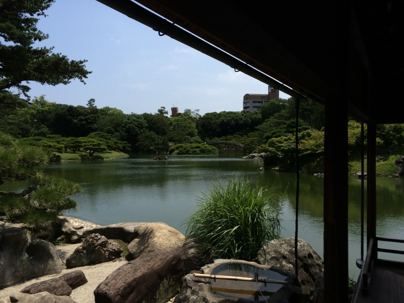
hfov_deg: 61.7
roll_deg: +0.4
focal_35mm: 29
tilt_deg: -2.7
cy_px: 152
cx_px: 202
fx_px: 338
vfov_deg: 48.2
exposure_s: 1/2283
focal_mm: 4.15
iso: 32
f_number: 2.2
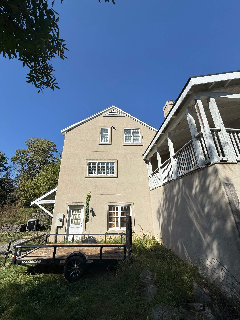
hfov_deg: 85.7
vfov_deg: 102.1
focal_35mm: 14
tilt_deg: +20.1
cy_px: 160
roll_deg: +1.3
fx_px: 129
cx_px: 120
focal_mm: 2.22
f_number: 2.2
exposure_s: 1/4425
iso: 50
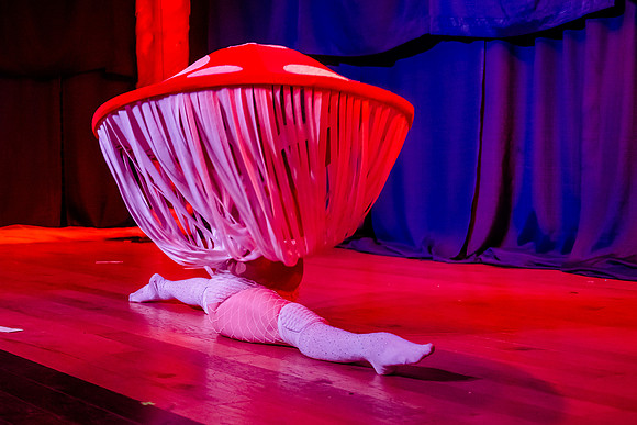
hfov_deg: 28.7
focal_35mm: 67
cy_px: 189
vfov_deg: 20.3
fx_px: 1189
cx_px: 51
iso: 2500
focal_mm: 36
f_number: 2.8
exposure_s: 1/100
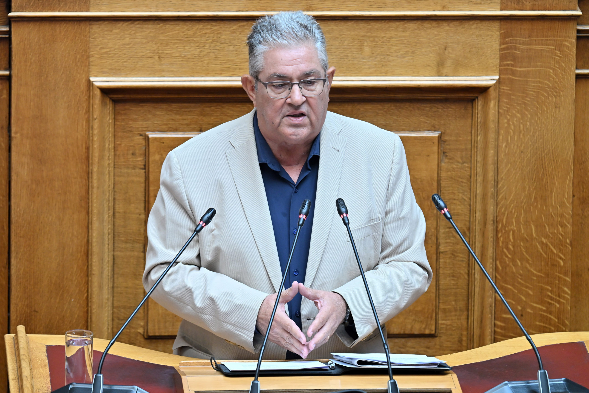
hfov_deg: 4.8
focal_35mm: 430
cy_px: 196
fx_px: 7035
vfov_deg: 3.2
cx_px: 294
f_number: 6
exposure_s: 1/200
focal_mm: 430
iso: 2000
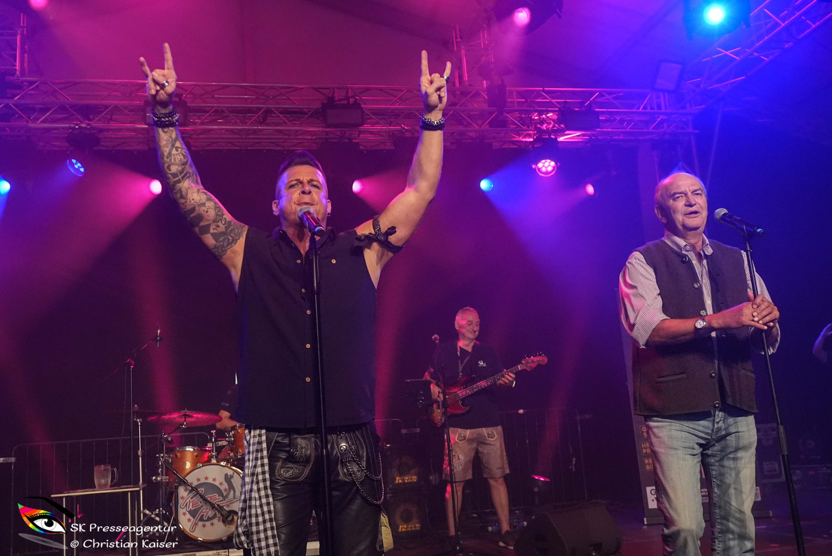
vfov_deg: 36.9
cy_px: 278
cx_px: 416
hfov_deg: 53.1
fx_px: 833
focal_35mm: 36
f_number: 4
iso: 5000
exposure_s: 1/500
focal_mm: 24
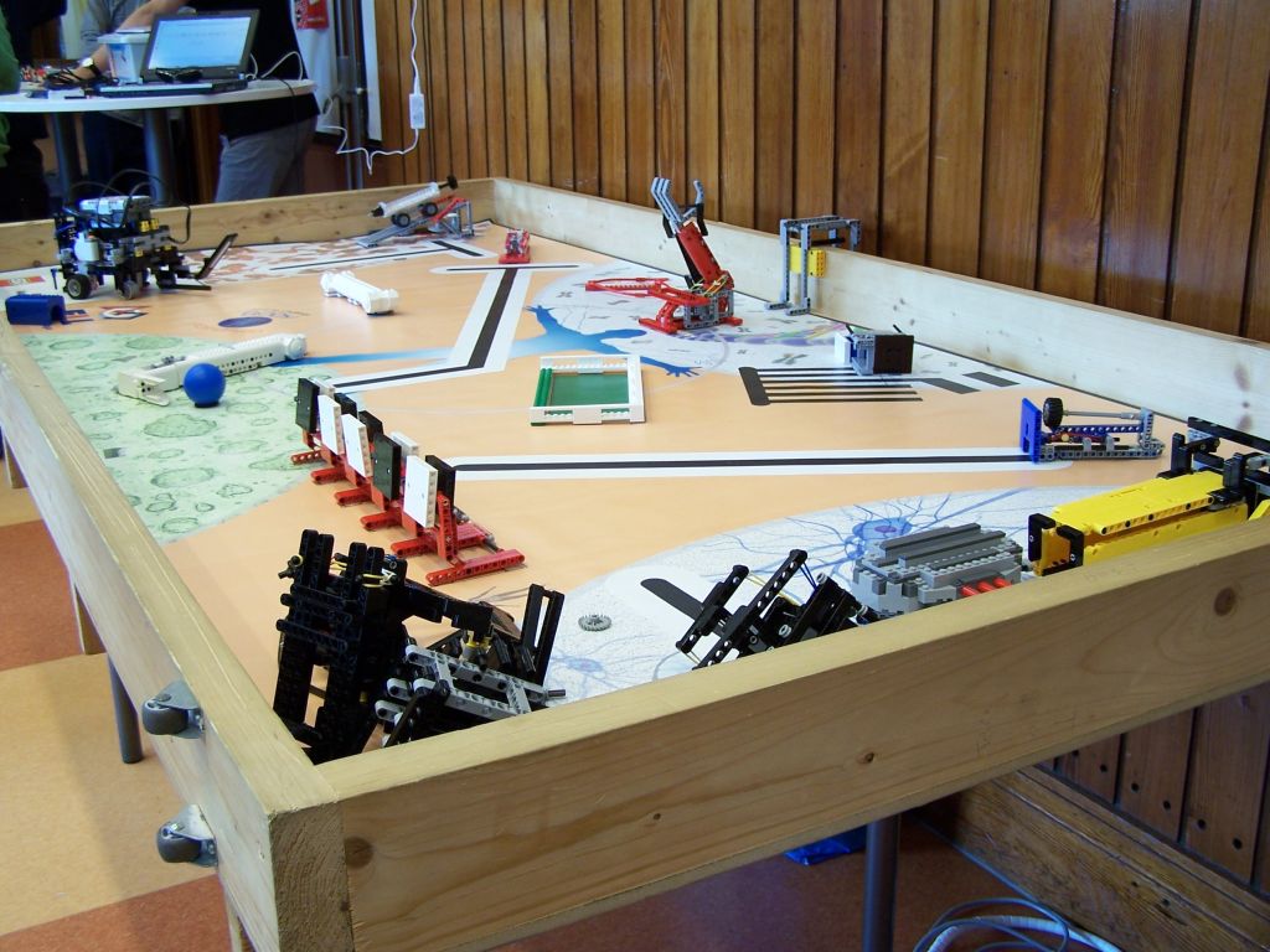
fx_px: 1394
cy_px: 476
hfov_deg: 49.0
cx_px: 635
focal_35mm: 38
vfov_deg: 37.7
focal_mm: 6.3
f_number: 2.8
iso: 80
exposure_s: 1/10
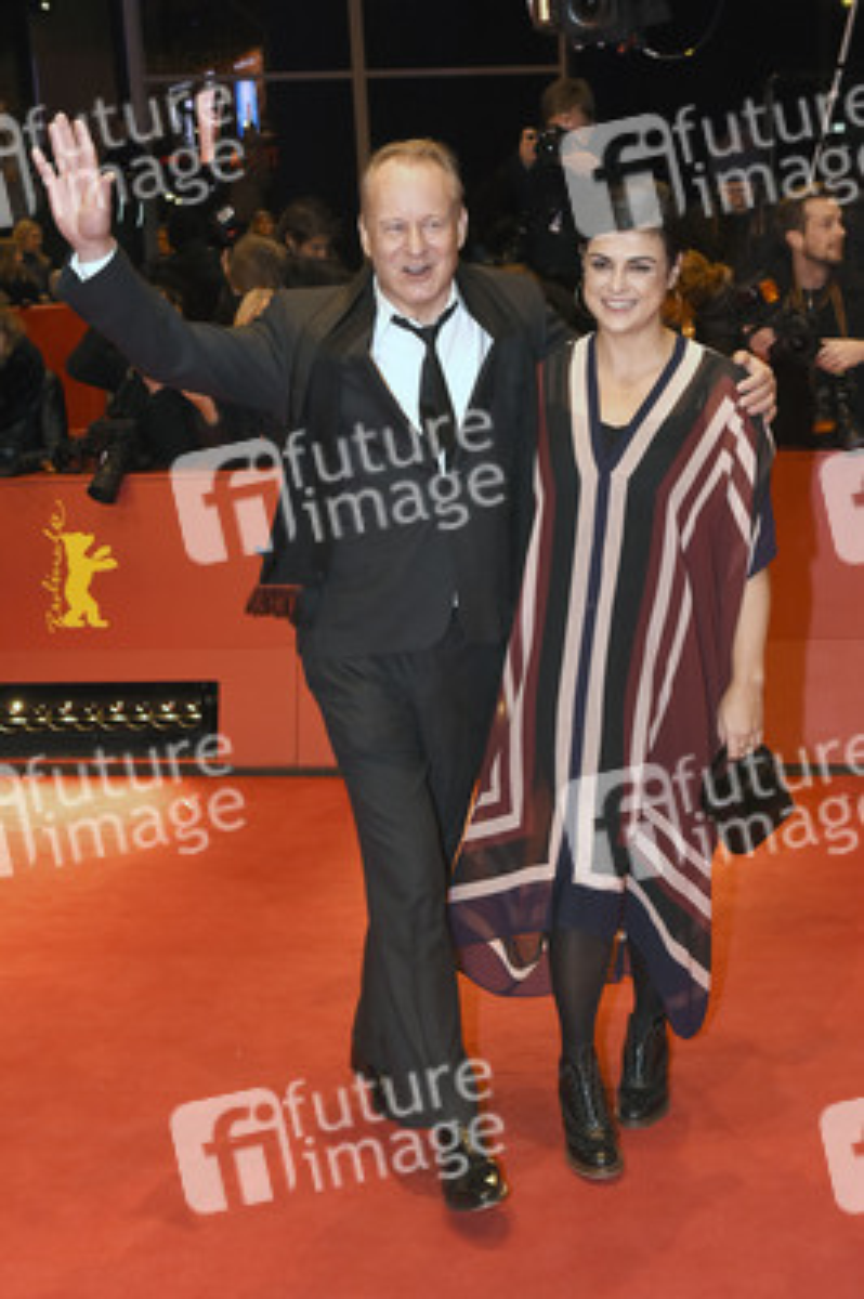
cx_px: 432
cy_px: 650
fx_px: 1623
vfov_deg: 43.6
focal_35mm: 45
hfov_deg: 29.8
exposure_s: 1/250
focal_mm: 30
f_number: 6.3
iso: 800
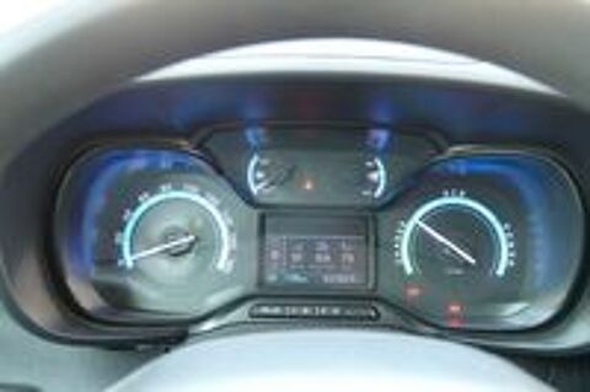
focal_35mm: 38
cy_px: 196
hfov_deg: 50.7
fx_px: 622
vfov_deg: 35.0
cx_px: 295
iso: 1000
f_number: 3.1
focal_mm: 13.97
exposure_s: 1/80
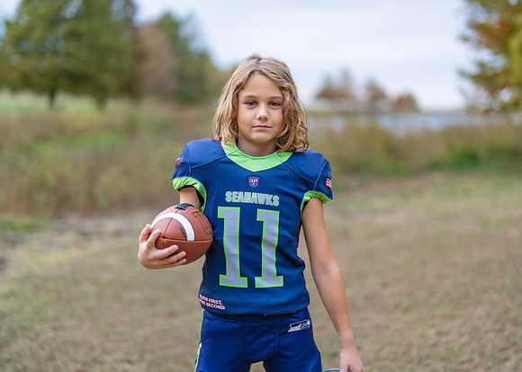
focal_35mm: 52
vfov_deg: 27.0
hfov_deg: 37.2
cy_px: 186
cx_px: 261
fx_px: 777
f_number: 1.2
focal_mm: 50
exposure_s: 1/1000
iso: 100
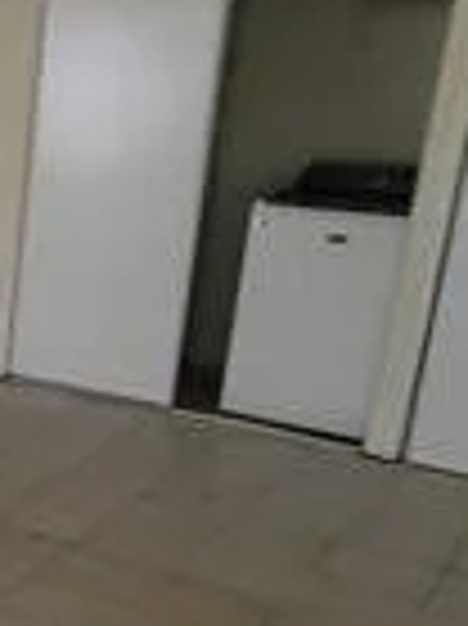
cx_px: -369
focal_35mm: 56
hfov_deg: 19.6
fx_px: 1011
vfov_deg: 34.2
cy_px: 383
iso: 80
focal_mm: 2.2
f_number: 2.2
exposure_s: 1/120
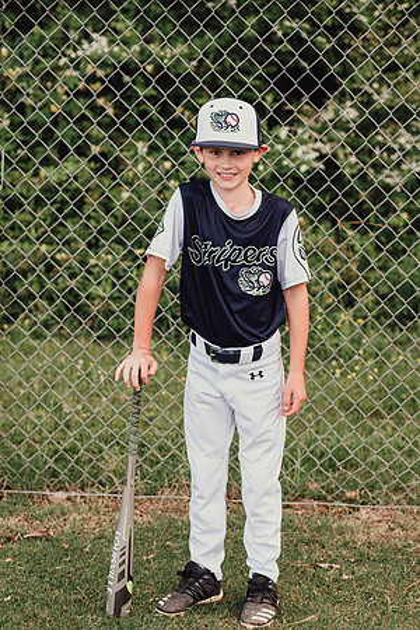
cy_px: 315
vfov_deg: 23.9
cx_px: 210
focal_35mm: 85
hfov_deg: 16.1
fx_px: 1487
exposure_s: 1/250
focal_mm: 85
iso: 250
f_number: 4
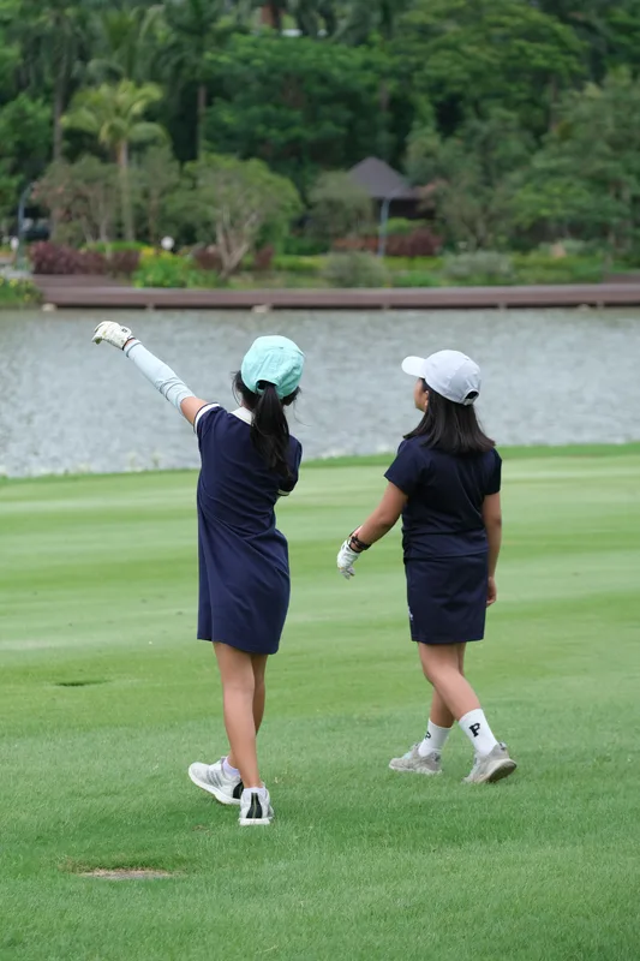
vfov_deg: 14.4
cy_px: 480
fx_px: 3815
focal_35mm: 143
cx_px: 320
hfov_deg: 9.6
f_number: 4.5
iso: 160
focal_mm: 95
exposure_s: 1/340
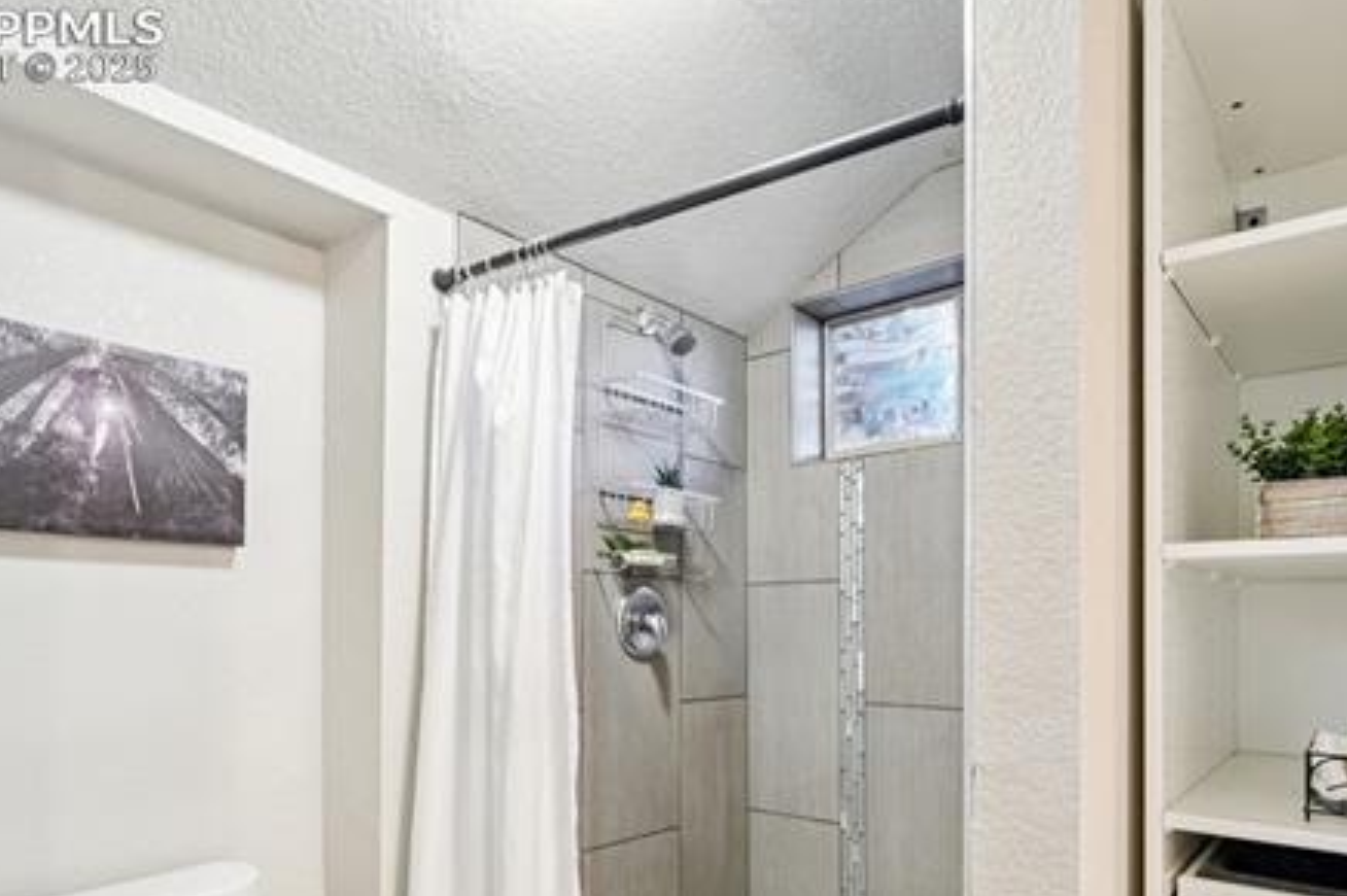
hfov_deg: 78.2
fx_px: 823
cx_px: 766
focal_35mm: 22
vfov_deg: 55.3
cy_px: 633
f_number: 8
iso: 800
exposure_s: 1
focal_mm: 10
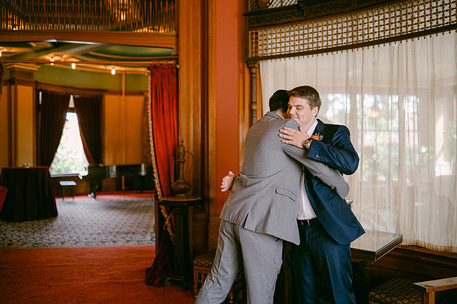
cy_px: 152
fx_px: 444
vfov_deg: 37.8
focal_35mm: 35
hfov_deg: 54.5
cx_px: 228
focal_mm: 35
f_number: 1.4
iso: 400
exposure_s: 1/320
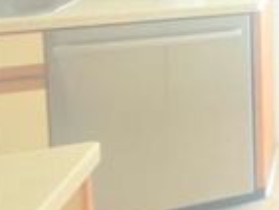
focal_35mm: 65
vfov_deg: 19.9
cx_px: 686
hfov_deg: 14.8
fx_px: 524
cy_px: -95
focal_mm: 2.2
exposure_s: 1/60
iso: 1000
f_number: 2.2
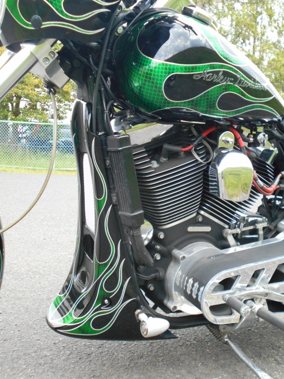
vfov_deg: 42.9
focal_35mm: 44
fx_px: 481
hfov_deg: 32.9
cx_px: 142
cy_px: 190
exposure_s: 1/250
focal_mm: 7.7
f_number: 4.2
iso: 450
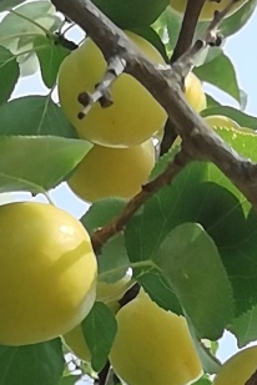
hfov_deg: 7.0
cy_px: 474
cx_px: 286
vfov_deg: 10.4
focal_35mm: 194
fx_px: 2077
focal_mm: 5.72
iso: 80
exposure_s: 1/2227
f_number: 2
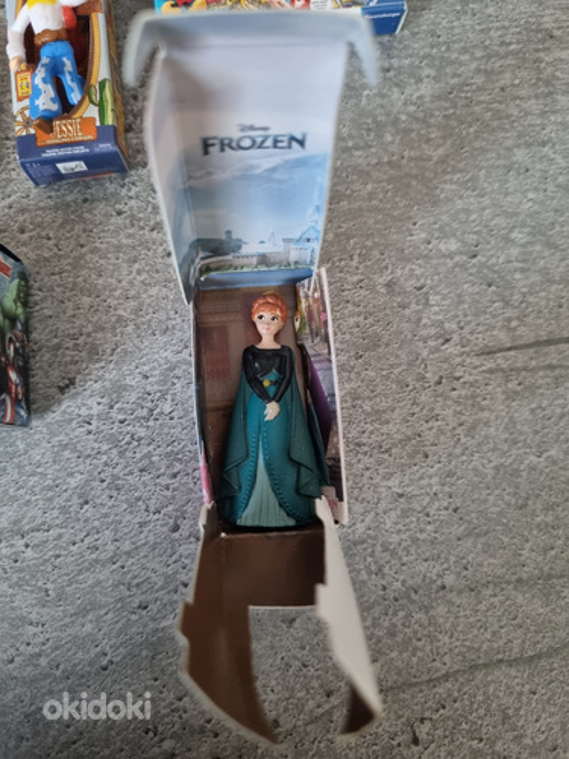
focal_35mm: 26
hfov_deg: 53.1
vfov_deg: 67.3
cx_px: 284
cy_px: 380
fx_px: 570
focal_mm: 5.4
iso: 500
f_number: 1.8
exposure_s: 1/33
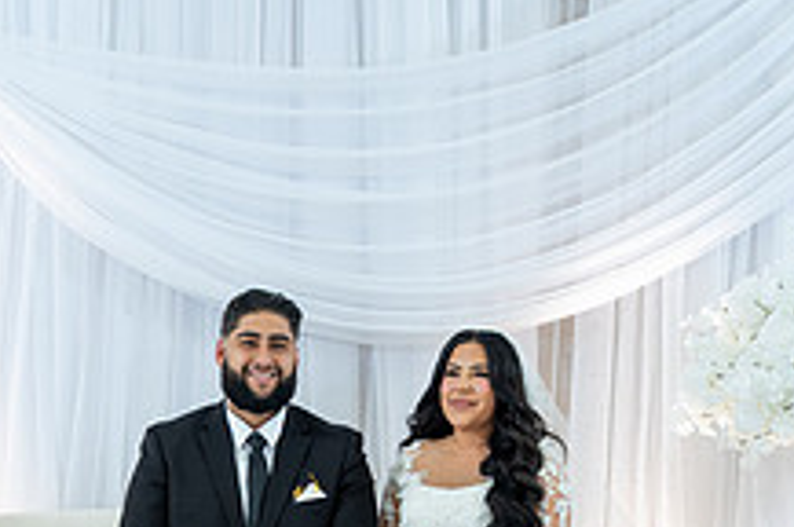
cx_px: 326
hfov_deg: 27.0
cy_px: 642
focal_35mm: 75
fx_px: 1652
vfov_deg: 17.3
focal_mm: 28
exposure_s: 1/160
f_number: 2.8
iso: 800
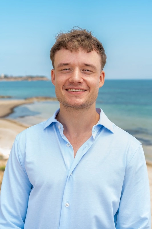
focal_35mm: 50
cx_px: 76
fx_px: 317
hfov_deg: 27.0
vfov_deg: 39.6
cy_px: 114
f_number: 5.6
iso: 80
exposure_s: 1/250
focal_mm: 50
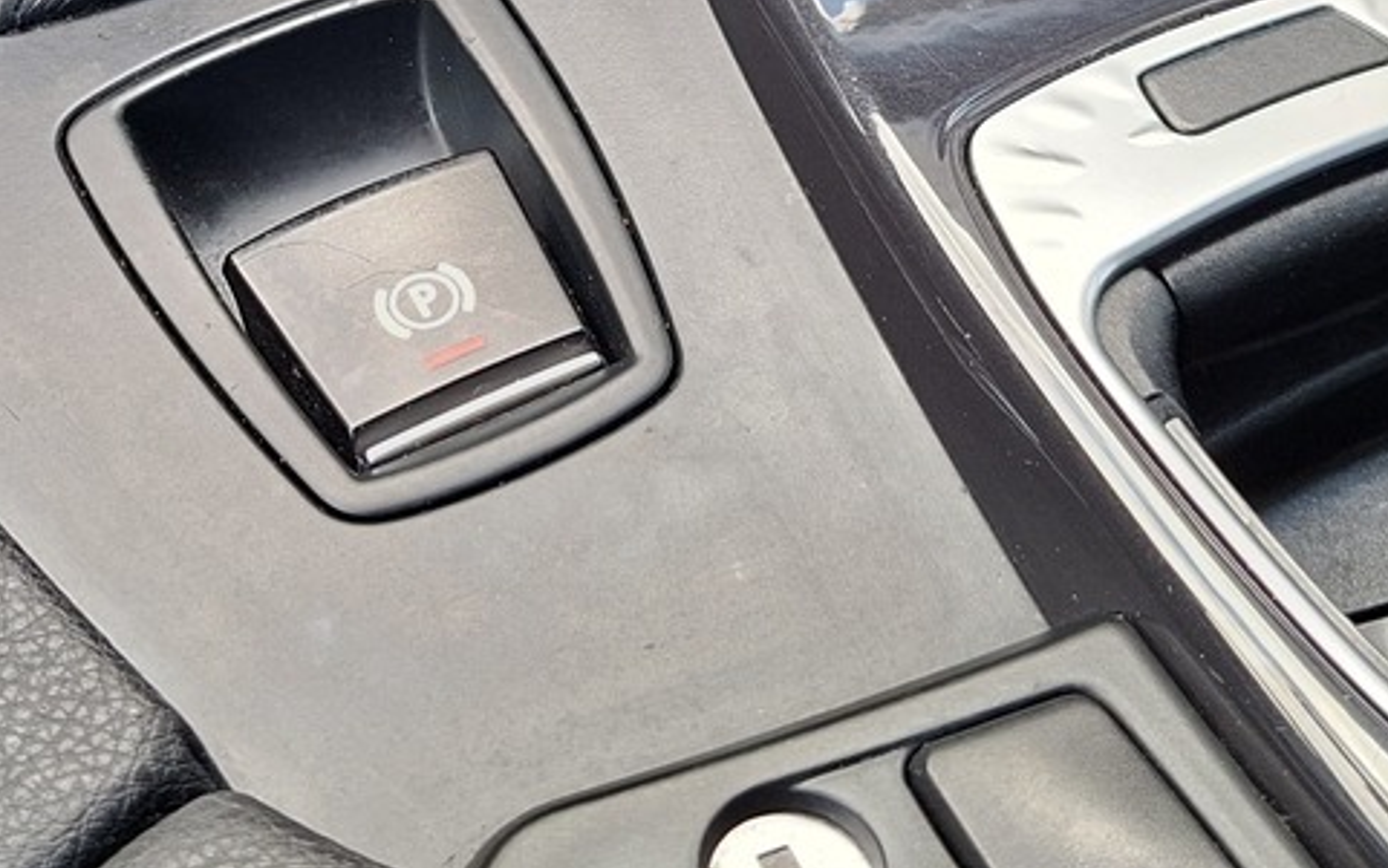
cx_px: 390
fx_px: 2762
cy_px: -251
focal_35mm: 73
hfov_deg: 27.9
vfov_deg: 16.9
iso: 100
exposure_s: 1/100
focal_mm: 5.54
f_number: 1.8
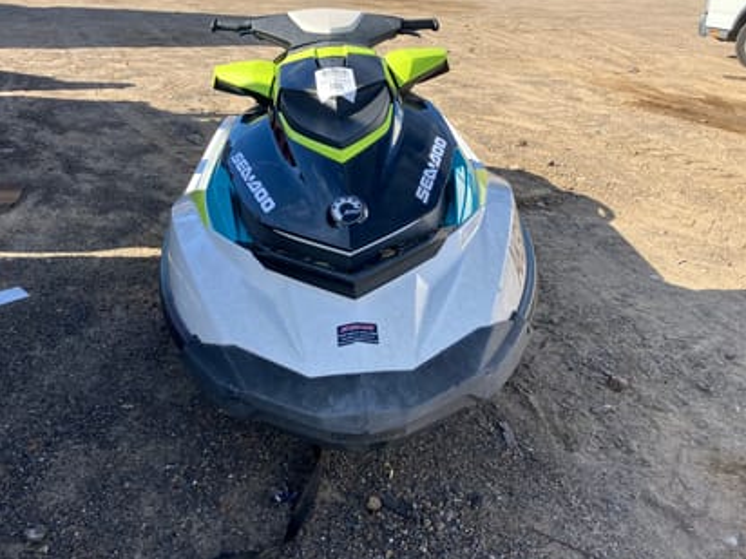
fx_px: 733
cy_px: 252
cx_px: 335
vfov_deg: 41.7
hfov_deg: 53.9
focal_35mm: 34
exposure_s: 1/1012
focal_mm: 3.99
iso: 32
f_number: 1.8
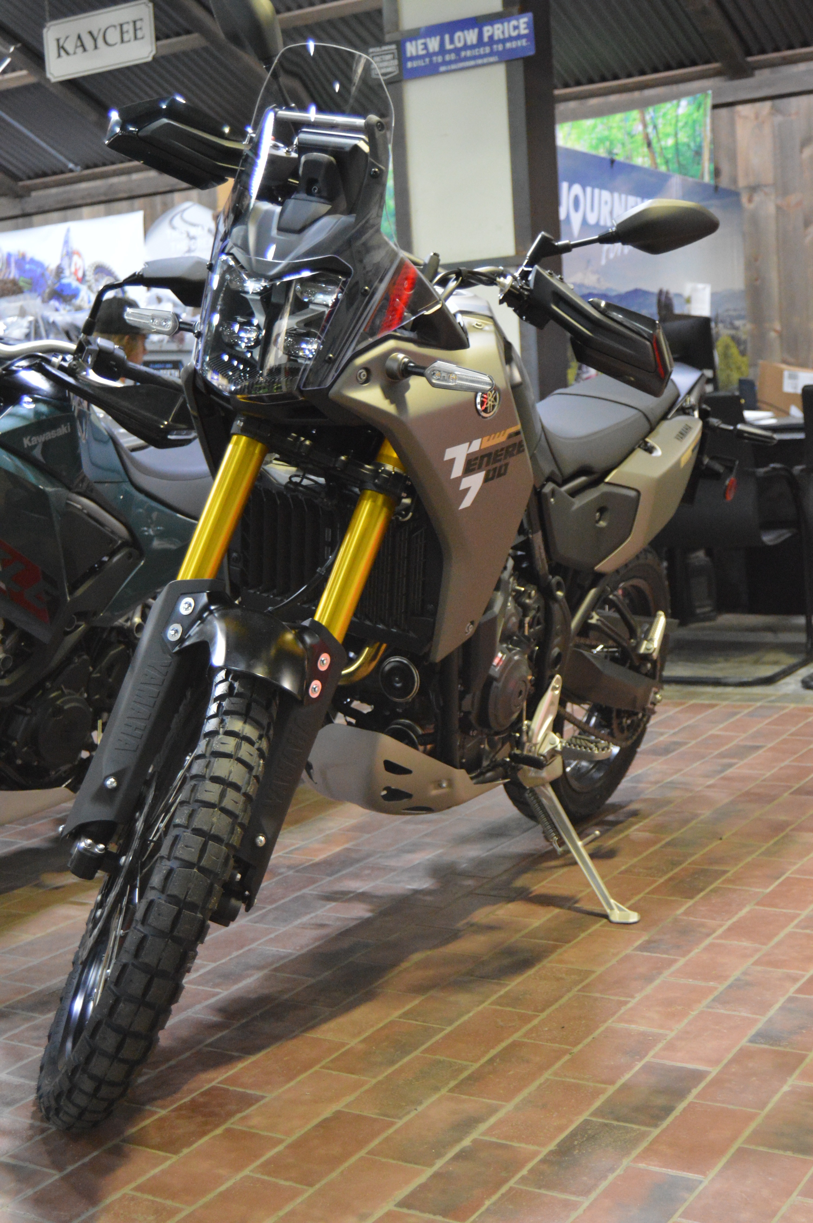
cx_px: 406
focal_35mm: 46
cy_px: 612
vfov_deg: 42.4
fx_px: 1578
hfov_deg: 28.9
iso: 3200
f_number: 4.2
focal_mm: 31
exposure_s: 1/60
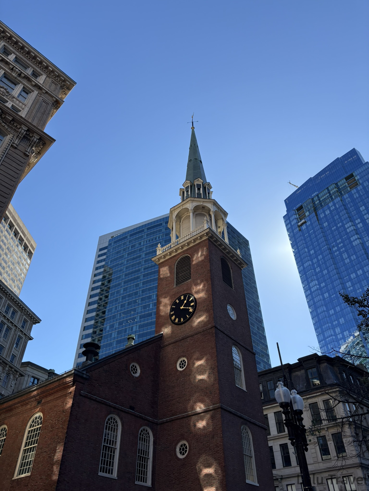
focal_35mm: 26
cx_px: 184
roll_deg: +1.8
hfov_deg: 53.1
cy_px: 246
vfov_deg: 67.3
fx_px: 370
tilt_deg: +42.0
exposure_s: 1/2141
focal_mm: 5.96
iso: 50
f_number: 1.6
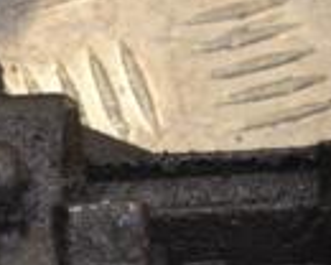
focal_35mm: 292
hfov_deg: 6.6
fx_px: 2862
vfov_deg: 5.3
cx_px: 18
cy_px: 125
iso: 400
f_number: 5.3
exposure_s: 1/100
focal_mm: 45
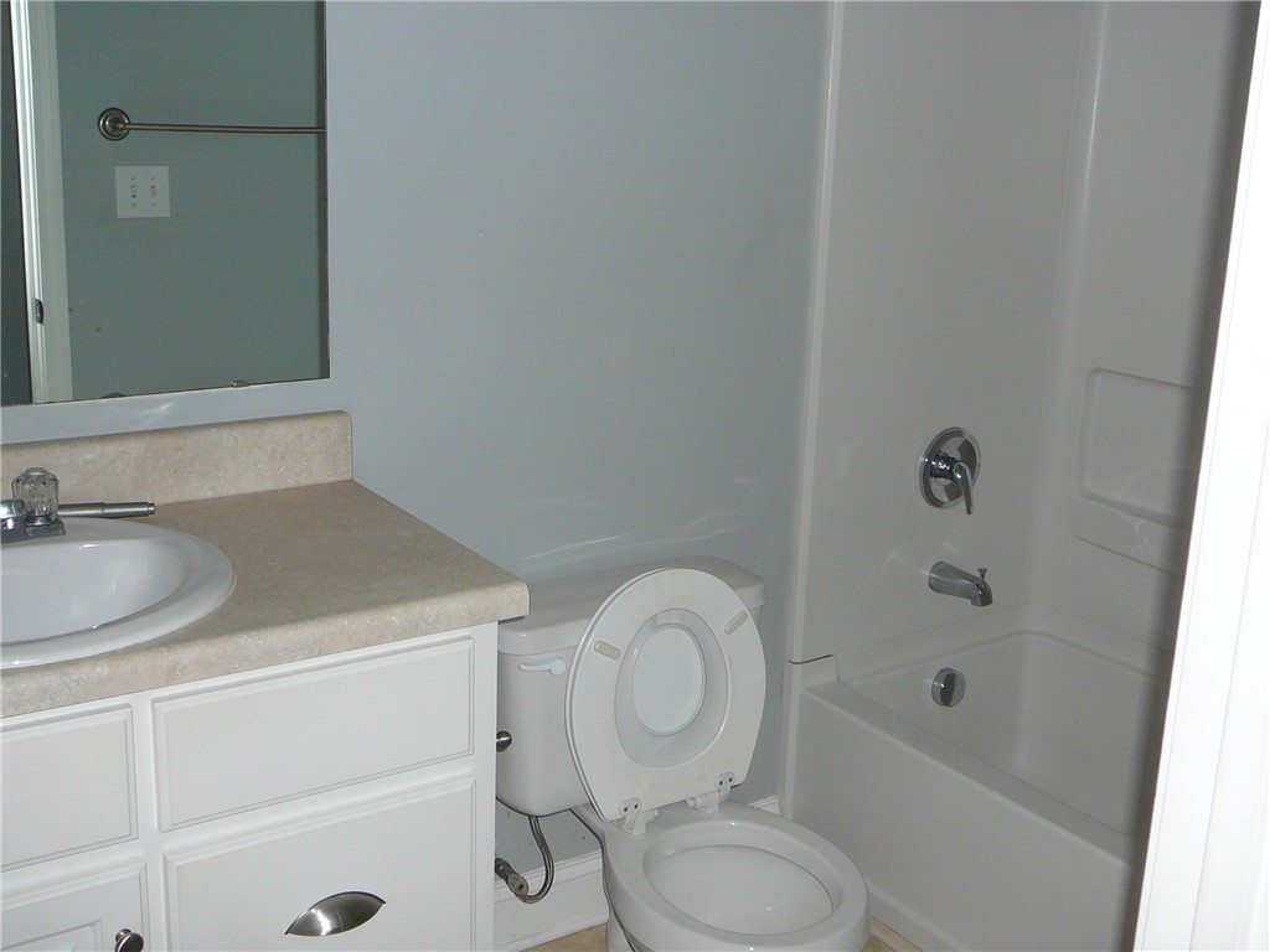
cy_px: 476
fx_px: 1431
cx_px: 635
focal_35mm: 39
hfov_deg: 47.9
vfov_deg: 36.8
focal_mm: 5.8
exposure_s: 1/30
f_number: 3
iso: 100
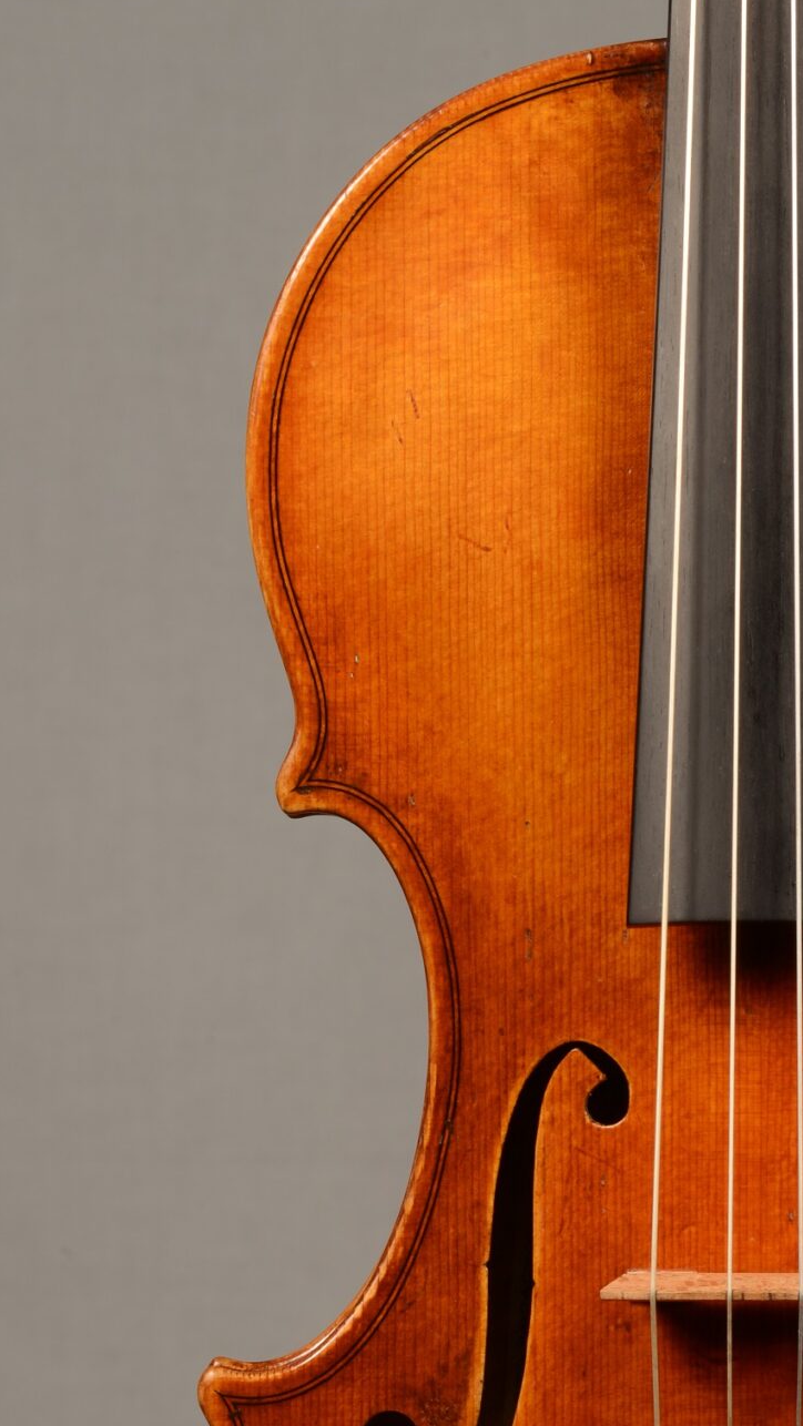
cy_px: 1160
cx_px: 750
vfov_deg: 9.8
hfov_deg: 5.5
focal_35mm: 219
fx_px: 8284
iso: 100
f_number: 22
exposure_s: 1/1.3
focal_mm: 105
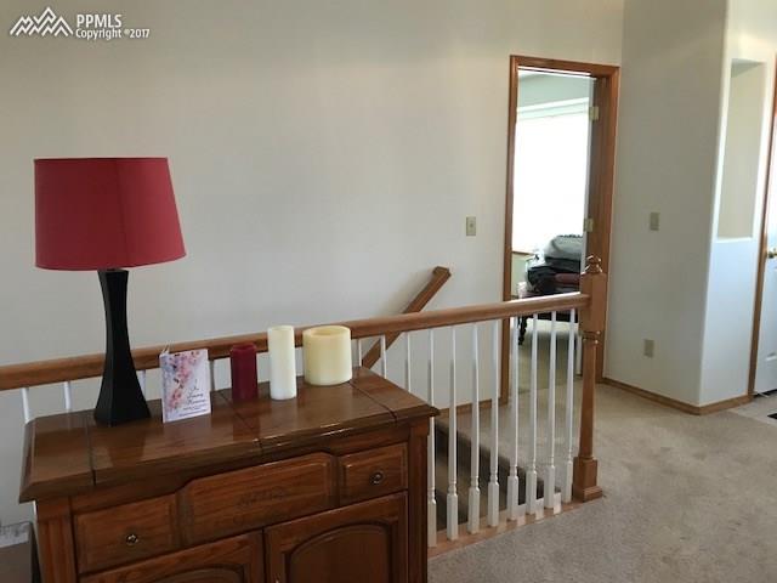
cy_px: 292
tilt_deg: -8.8
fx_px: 628
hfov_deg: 63.4
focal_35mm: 28
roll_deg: -0.4
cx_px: 388
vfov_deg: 49.7
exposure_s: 1/17
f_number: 1.8
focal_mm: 3.99
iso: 40
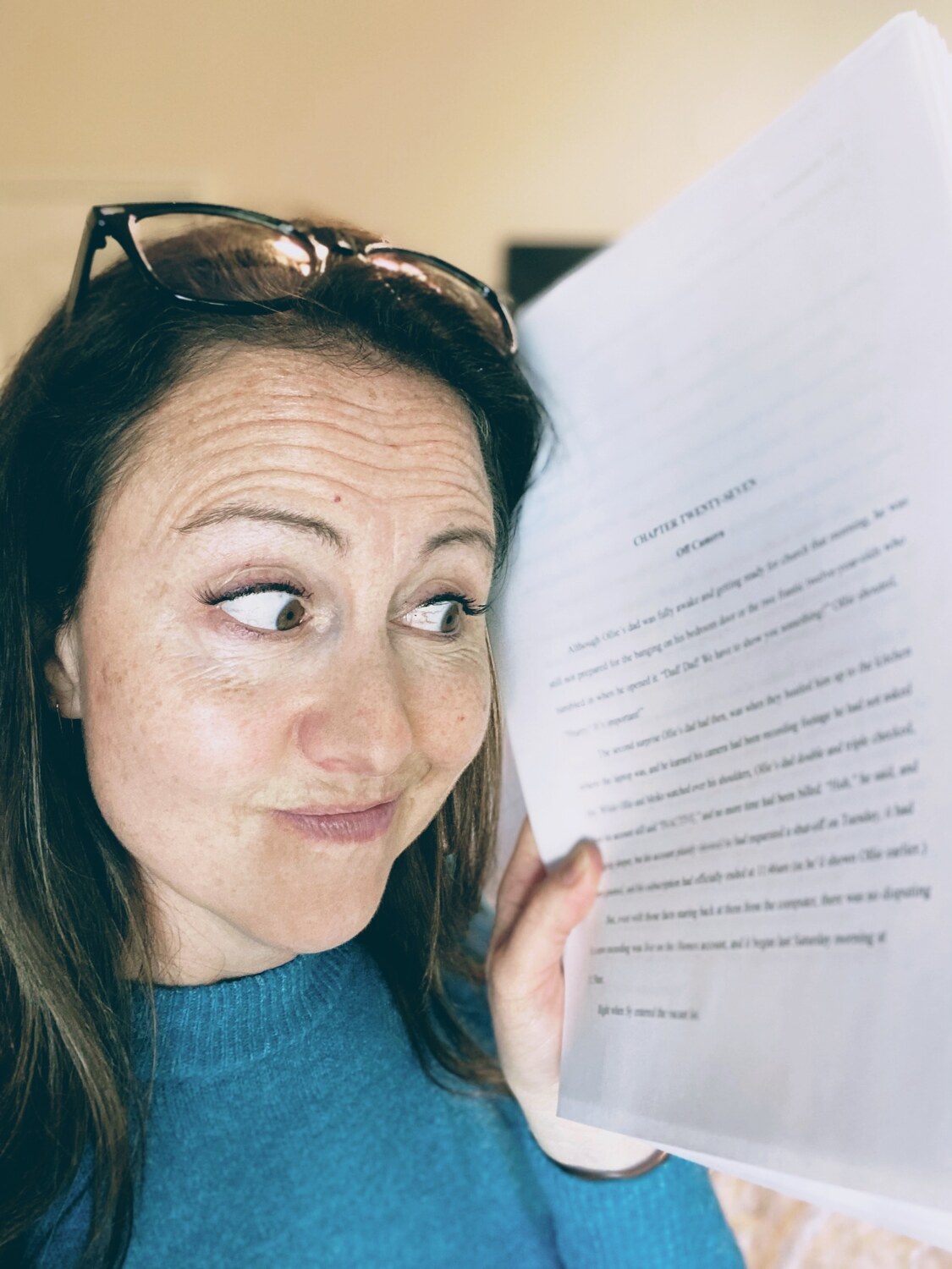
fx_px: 1100
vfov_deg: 60.0
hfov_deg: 46.8
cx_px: 476
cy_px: 634
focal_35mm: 30
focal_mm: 2.71
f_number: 2.2
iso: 200
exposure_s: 1/60
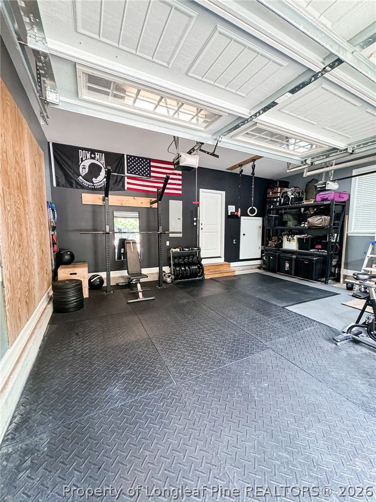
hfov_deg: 85.7
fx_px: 203
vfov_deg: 102.1
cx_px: 188
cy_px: 251
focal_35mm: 14
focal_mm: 2.22
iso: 500
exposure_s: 1/60
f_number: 2.2
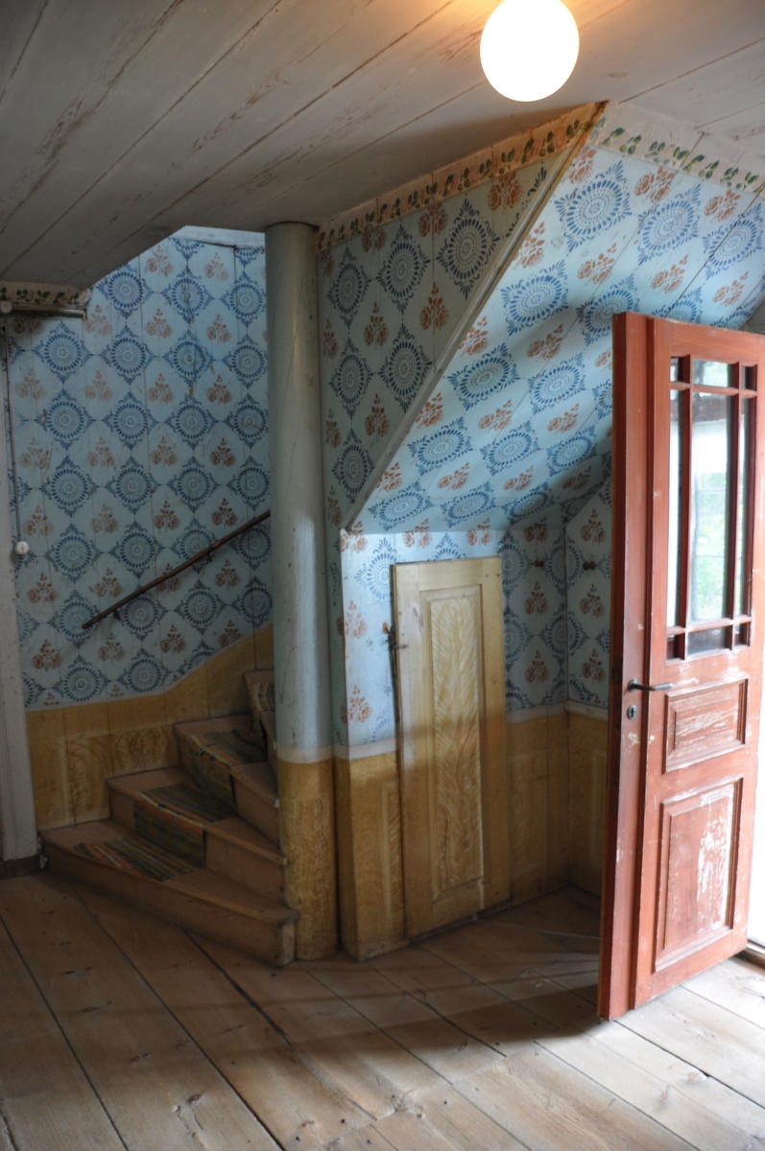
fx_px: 863
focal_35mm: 27
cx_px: 382
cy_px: 576
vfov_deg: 67.4
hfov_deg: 47.8
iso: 320
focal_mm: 18
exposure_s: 1/8
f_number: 3.5
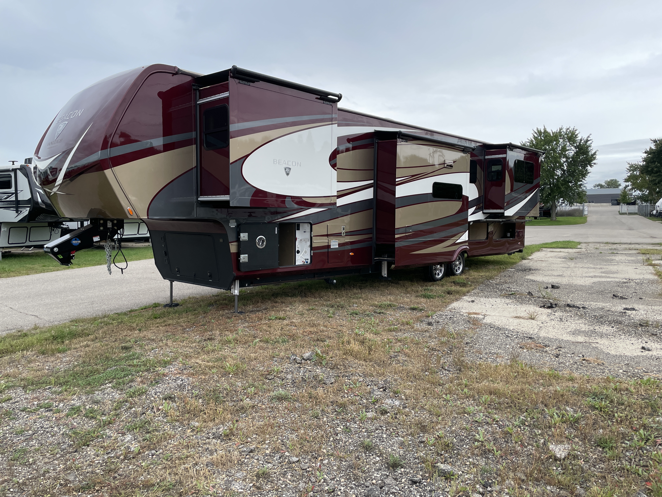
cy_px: 248
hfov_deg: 67.3
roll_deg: +1.2
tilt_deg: -3.5
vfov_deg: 53.1
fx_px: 497
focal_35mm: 26
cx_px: 331
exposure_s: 1/1350
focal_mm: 4.2
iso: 32
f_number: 1.6
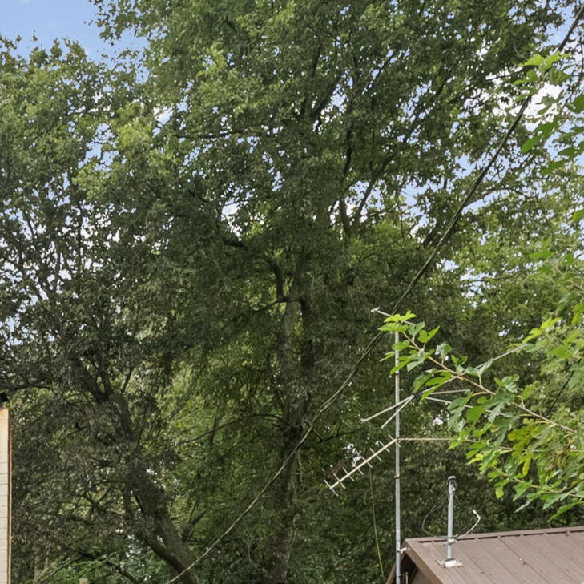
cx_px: -324
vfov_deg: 30.4
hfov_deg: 25.1
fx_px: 935
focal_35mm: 49
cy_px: 666
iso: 640
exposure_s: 1/40
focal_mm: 14
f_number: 9
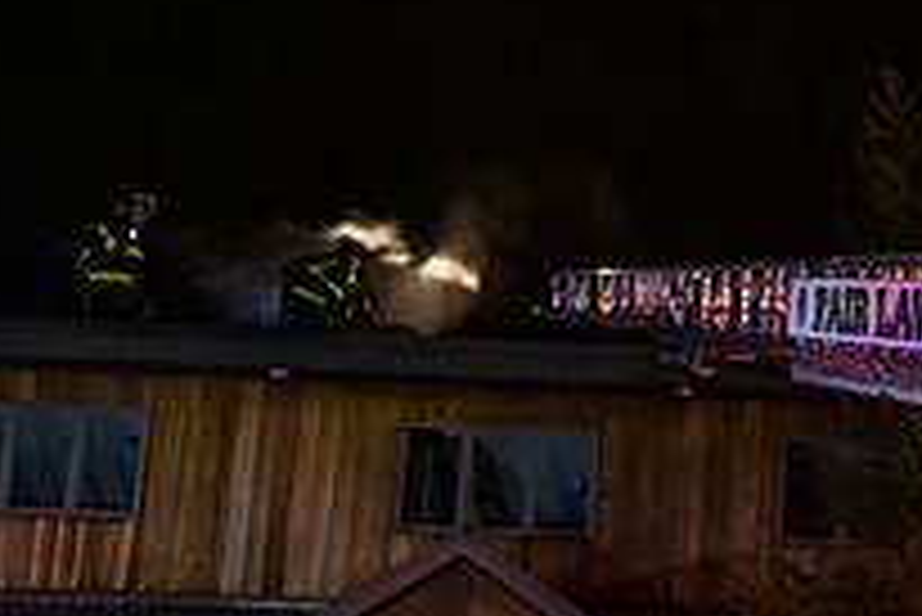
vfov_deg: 13.4
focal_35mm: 102
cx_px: 1052
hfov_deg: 19.1
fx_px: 2614
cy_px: 155
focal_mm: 36
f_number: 3.2
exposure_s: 1/125
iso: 1600
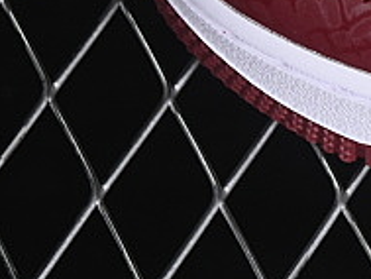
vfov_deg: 3.6
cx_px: 980
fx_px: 4418
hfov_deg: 4.7
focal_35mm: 412
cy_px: -422
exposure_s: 1/60
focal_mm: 50
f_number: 7.1
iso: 160
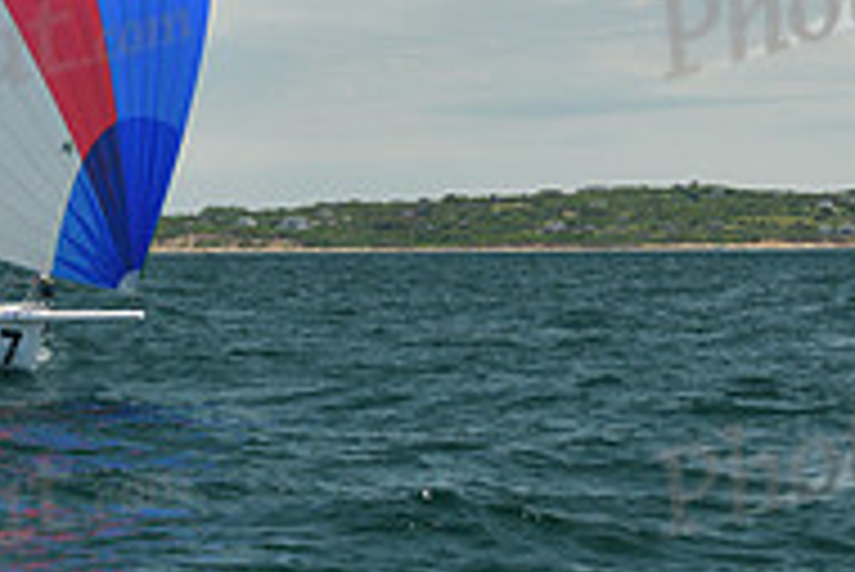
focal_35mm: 214
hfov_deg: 9.6
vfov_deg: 6.4
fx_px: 5086
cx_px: 428
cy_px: -209
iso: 320
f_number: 7.1
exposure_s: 1/640
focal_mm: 70
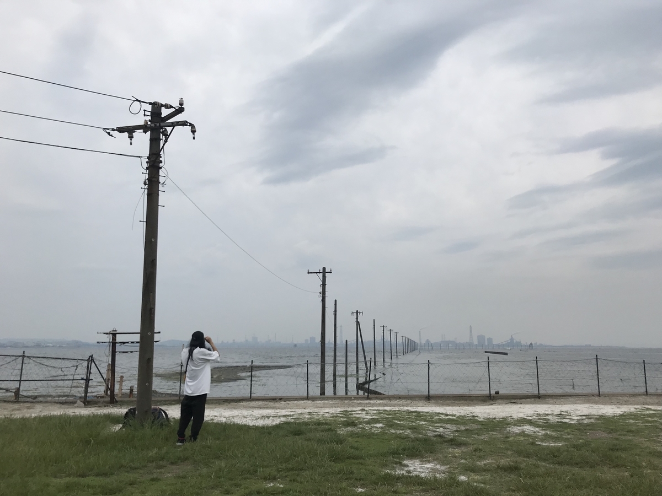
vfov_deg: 49.7
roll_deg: +0.6
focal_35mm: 28
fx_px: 535
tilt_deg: +11.0
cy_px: 248
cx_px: 331
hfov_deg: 63.4
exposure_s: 1/1742
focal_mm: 3.99
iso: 20
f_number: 1.8
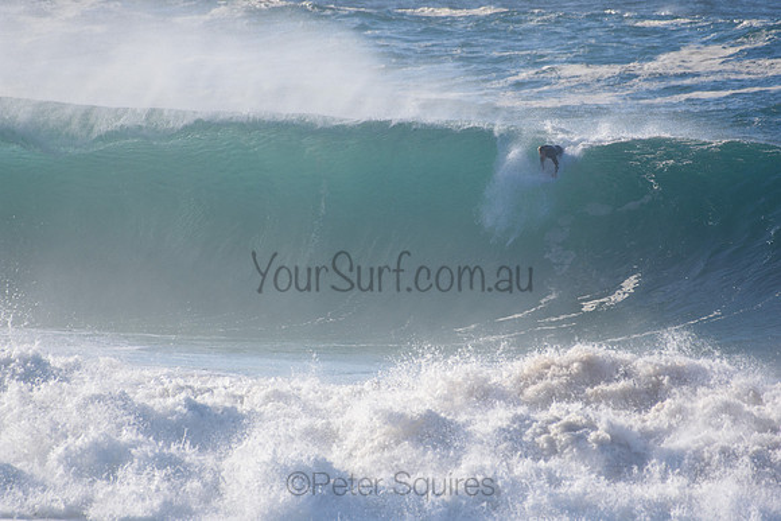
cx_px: 390
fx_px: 16274
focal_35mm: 750
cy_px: 260
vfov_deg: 1.8
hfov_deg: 2.7
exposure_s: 1/2000
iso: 320
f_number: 5.6
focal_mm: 500
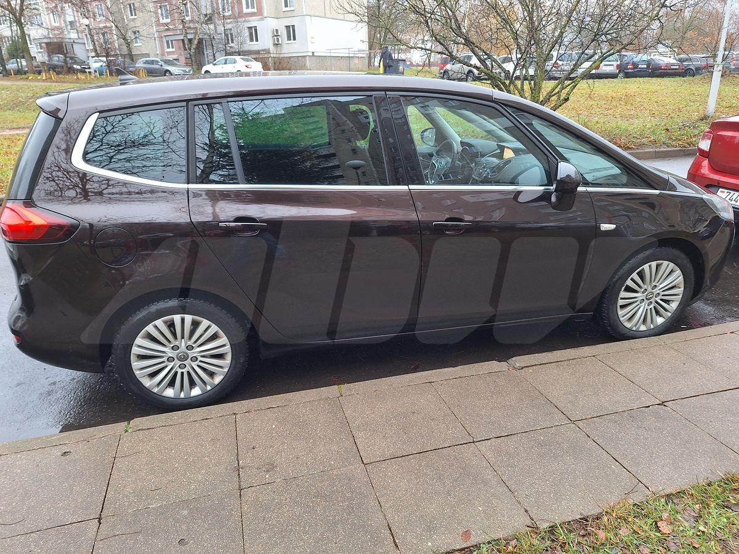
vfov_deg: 58.9
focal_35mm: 23
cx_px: 370
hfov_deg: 73.9
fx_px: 491
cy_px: 277
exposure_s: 1/50
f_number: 1.8
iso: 64
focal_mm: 5.54
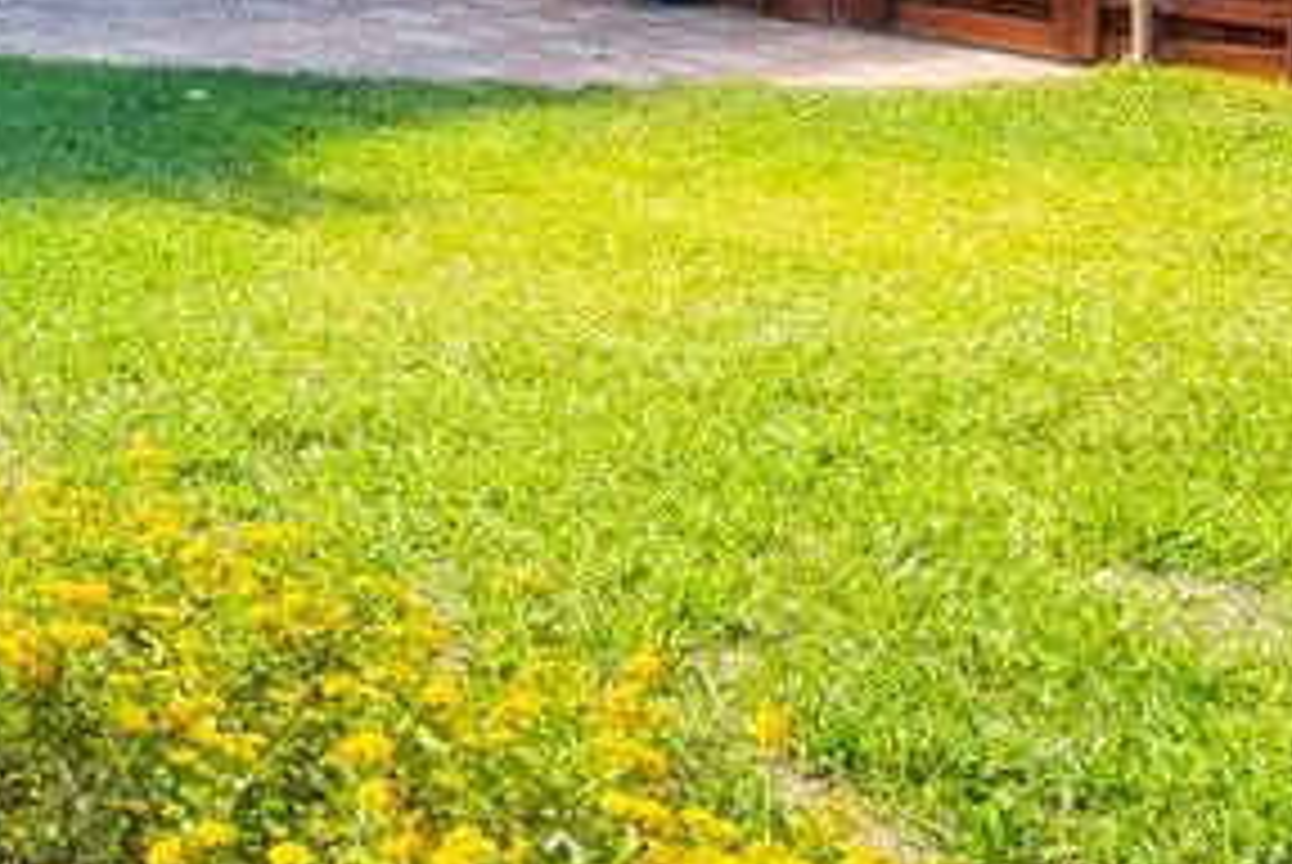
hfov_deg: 26.3
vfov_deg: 20.9
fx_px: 2048
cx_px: -612
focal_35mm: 57
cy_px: -353
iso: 100
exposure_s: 1/60
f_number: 7.1
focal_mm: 16
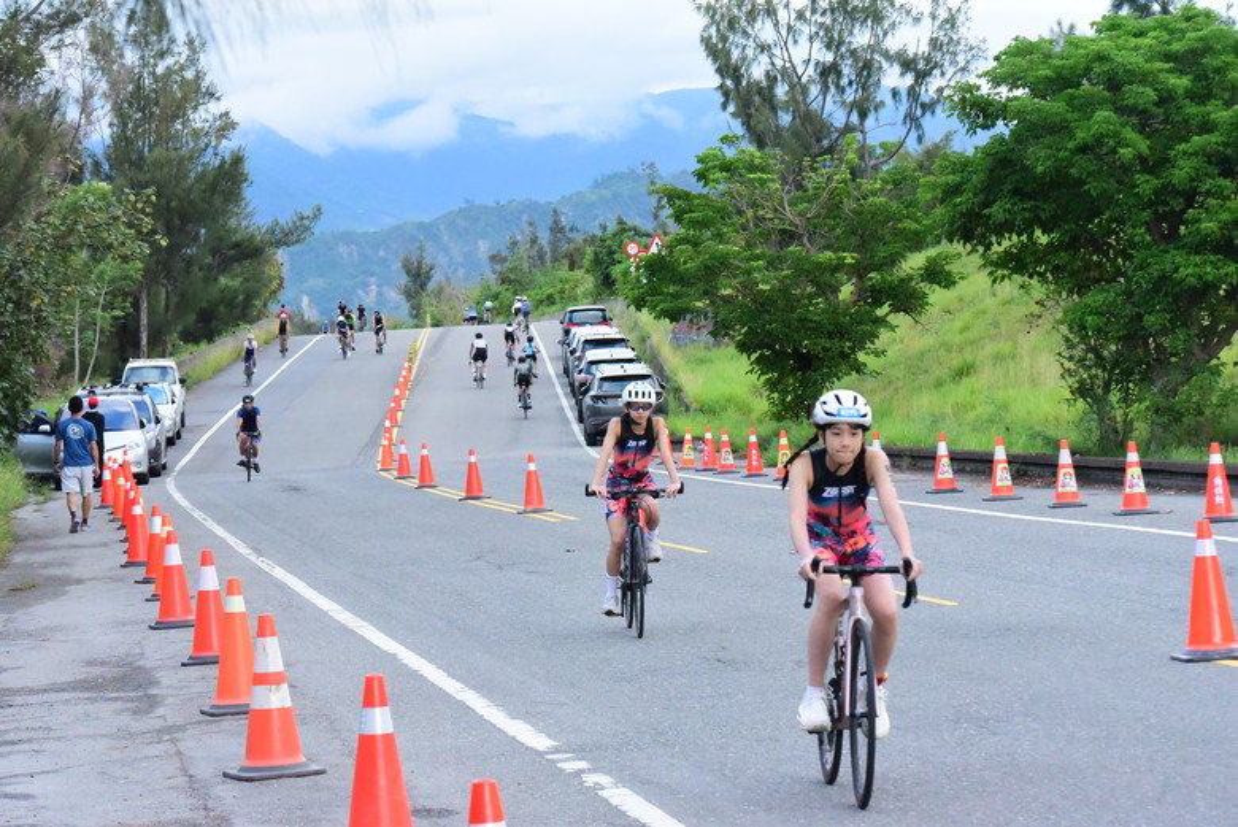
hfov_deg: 17.1
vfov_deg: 11.4
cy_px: 414
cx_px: 619
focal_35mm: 120
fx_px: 4129
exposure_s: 1/2000
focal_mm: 120
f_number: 11
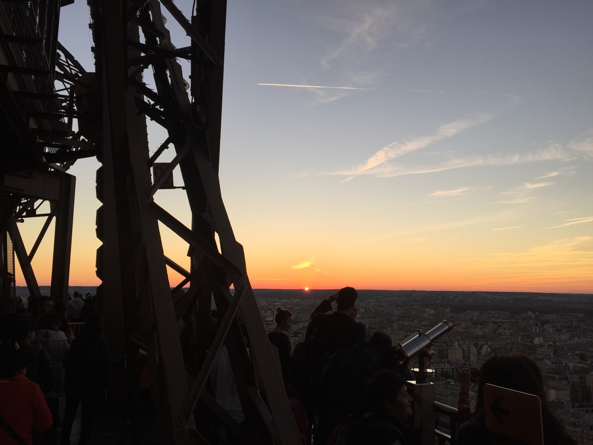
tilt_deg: +8.6
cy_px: 222
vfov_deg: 48.2
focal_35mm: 29
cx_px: 296
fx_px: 497
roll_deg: -1.2
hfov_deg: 61.7
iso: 32
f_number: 2.2
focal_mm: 4.15
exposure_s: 1/412
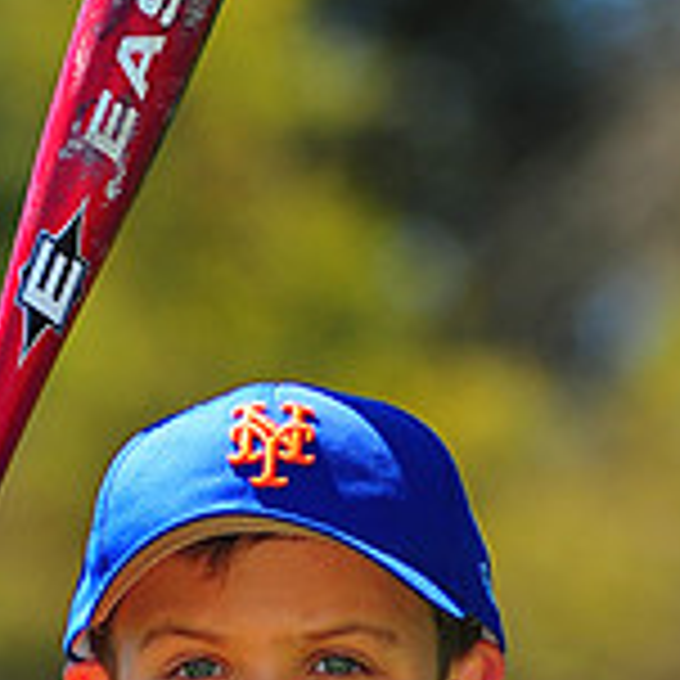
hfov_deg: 3.0
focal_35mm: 587
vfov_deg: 3.0
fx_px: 13046
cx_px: 288
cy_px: 869
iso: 200
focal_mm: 180
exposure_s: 1/1000
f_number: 4.5
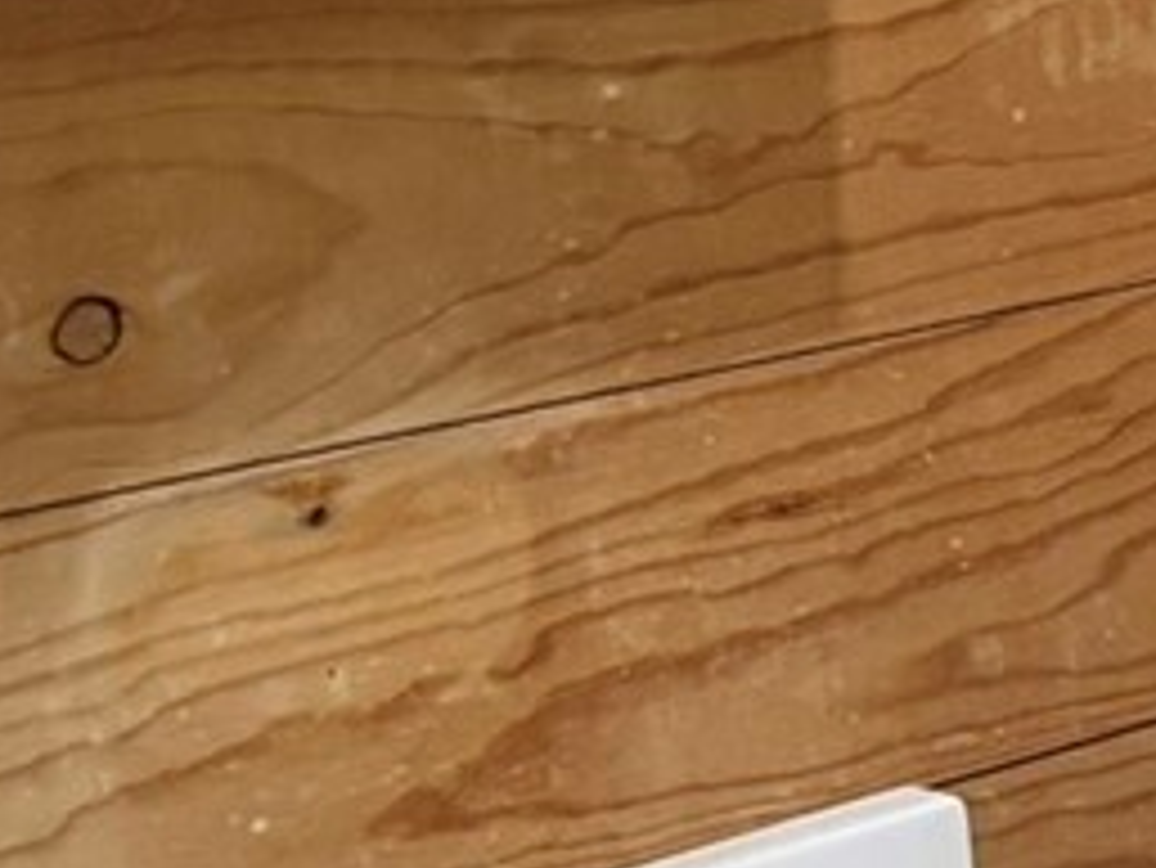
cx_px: 2910
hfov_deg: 10.3
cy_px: 13
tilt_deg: -5.7
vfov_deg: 9.1
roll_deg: +1.0
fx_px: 5413
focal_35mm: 162
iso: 320
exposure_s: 1/60
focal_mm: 5.96
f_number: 1.6
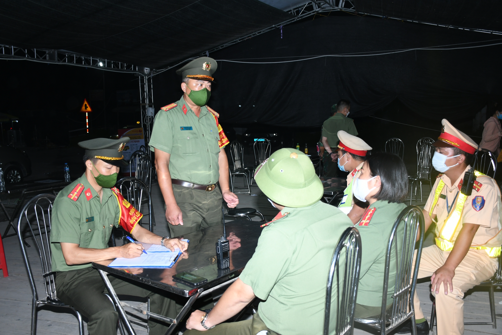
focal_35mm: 34
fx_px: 481
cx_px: 251
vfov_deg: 38.4
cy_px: 168
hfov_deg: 55.1
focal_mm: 23
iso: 500
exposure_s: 1/200
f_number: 4.5
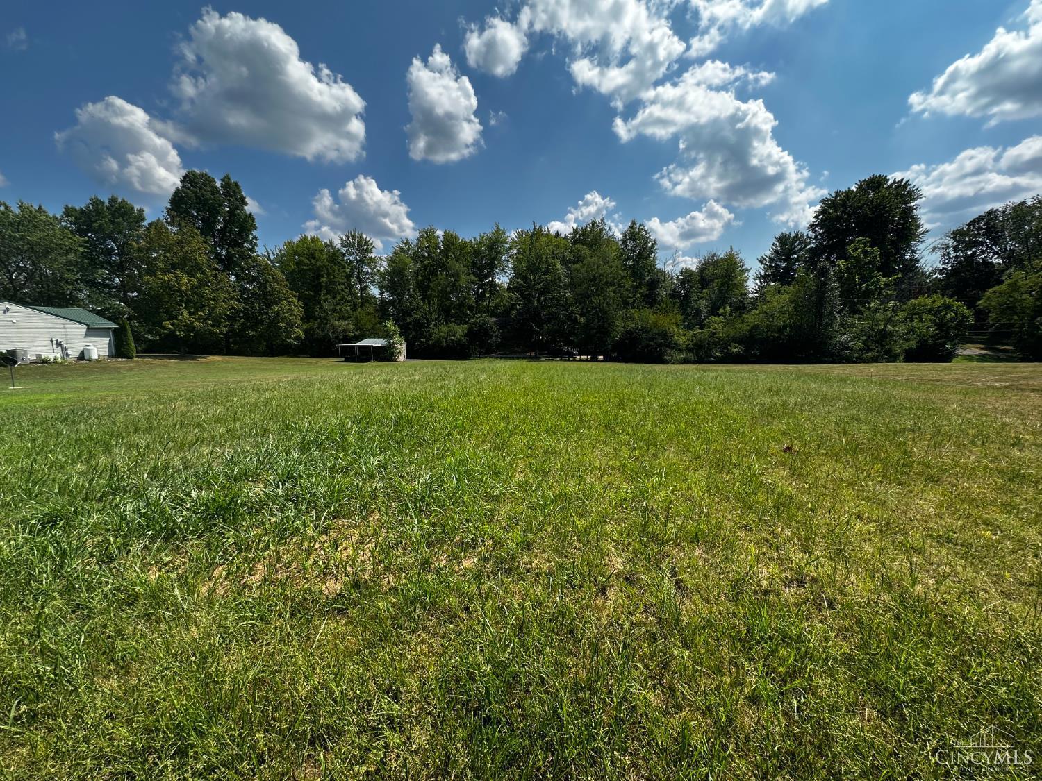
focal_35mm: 14
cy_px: 390
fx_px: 421
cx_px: 521
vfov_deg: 85.7
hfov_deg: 102.1
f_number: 2.2
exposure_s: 1/1490
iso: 50
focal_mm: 2.22
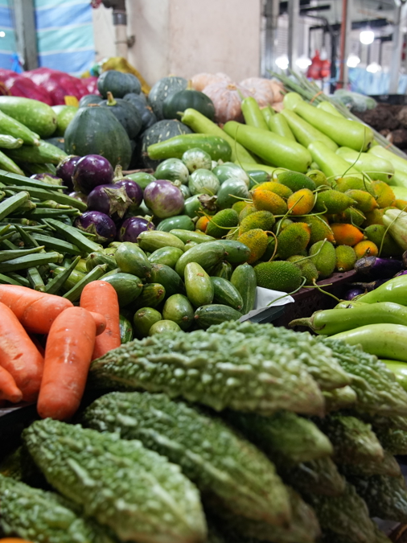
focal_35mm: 35
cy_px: 272
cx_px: 236
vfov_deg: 52.6
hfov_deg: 40.6
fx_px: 549
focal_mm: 24
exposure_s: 1/160
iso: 2000
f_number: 4
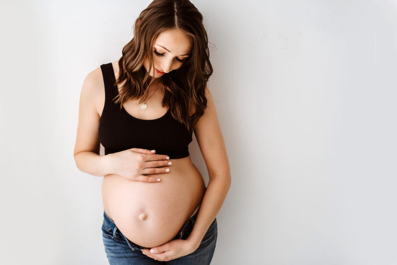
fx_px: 551
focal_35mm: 50
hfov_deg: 39.6
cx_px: 198
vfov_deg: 27.0
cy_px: 132
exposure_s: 1/200
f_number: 2.5
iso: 100
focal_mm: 50
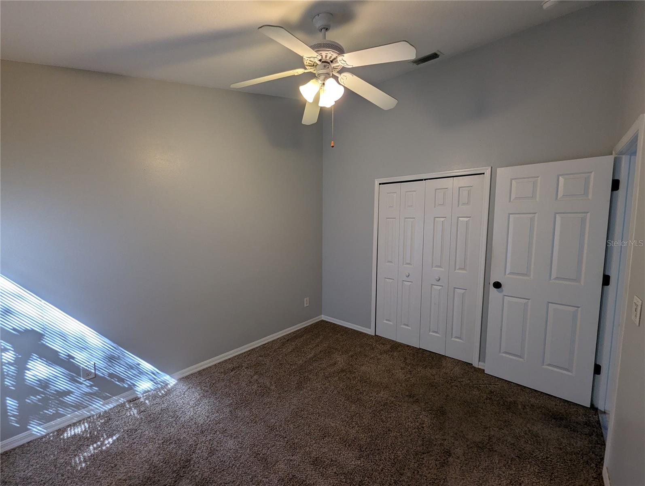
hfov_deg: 106.1
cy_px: 243
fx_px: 243
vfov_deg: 90.1
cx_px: 322
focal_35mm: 13
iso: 57
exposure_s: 1/30
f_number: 2.2
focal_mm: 1.95
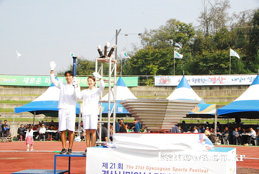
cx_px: 130
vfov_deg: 23.9
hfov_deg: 35.0
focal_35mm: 57
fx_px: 411
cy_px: 87
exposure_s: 1/500
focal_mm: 38
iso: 1250
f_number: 14
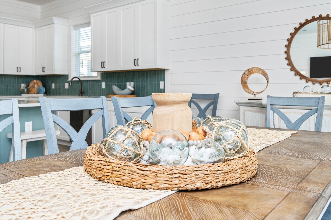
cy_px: 110
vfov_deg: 43.5
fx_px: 276
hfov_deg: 62.0
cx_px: 166
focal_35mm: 30
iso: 320
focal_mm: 30
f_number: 5.6
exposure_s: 1/200
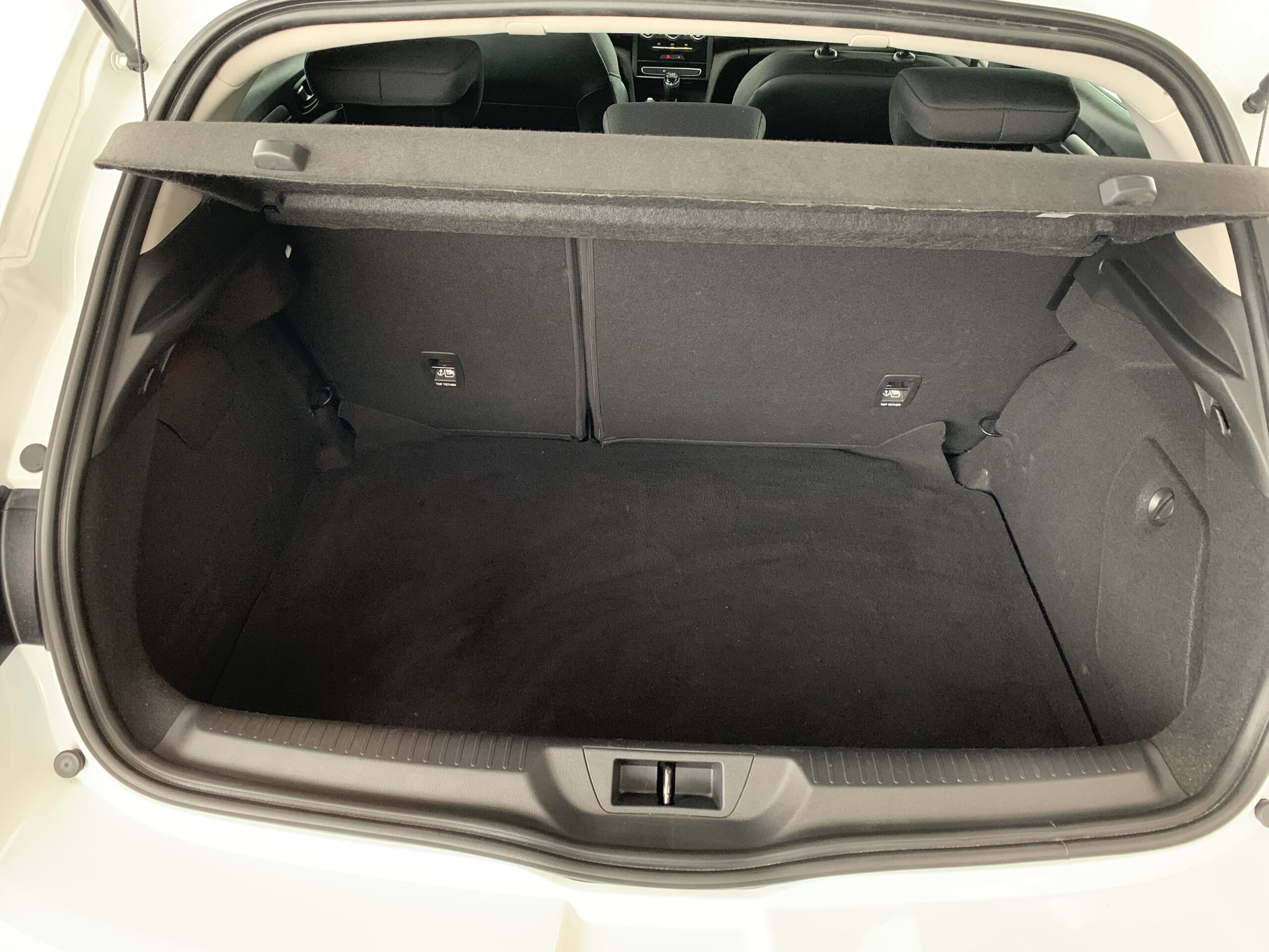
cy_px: 476
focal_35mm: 26
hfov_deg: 67.3
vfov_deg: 53.1
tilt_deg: -37.3
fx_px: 953
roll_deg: -2.2
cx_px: 634
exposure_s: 1/33
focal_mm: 4.25
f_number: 1.8
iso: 400
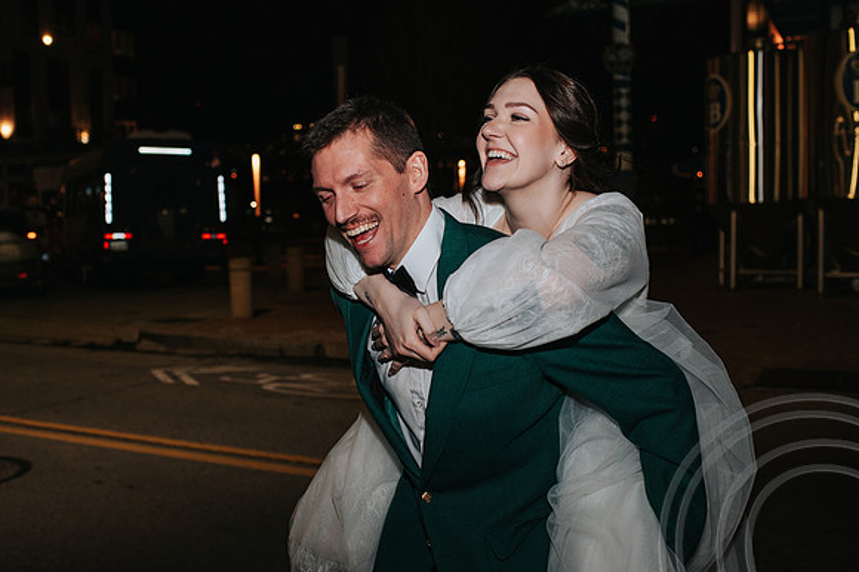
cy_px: 286
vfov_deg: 33.5
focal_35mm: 40
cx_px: 370
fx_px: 950
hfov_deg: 48.5
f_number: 3.2
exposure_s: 1/200
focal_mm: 35
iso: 800
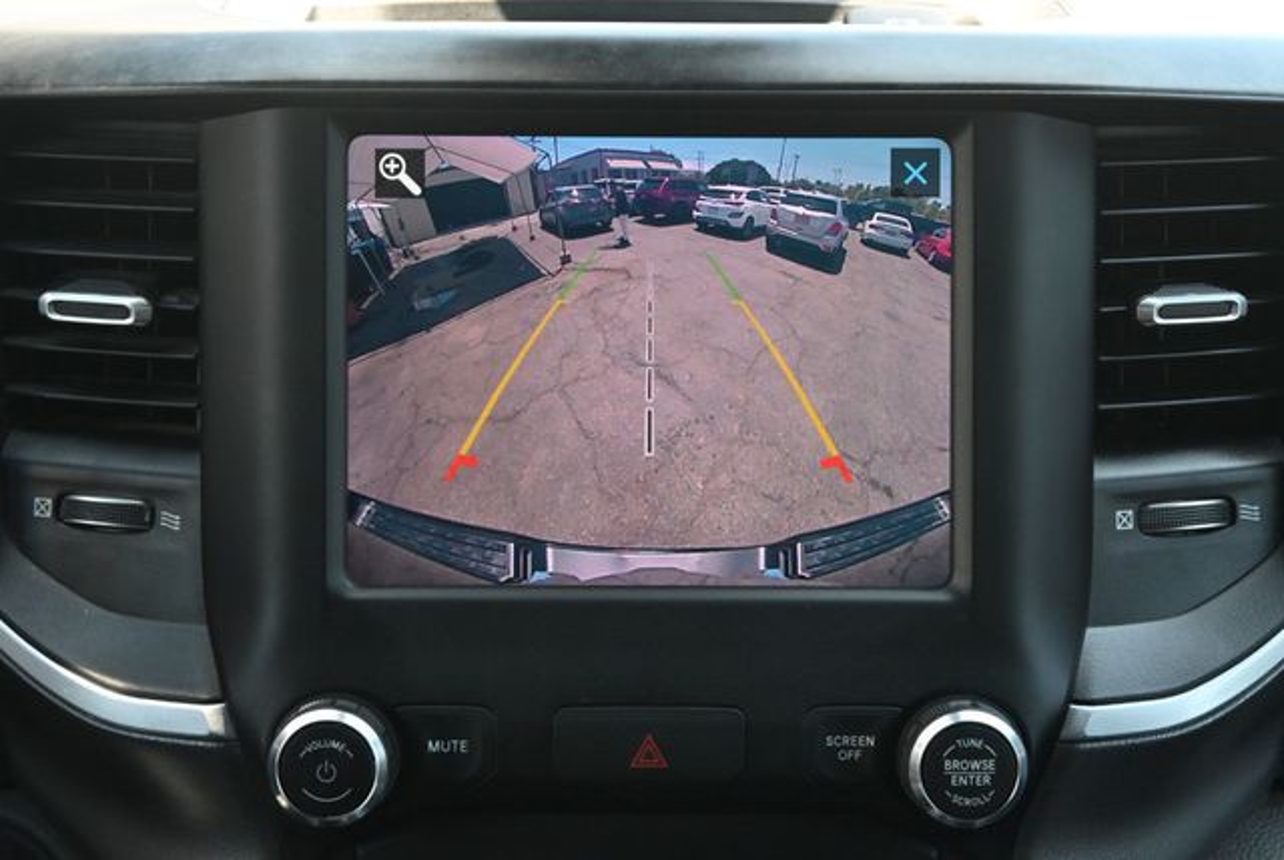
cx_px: 642
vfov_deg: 18.2
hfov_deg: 26.9
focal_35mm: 75
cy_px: 430
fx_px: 2679
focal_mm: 50
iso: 1250
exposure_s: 1/125
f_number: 6.3
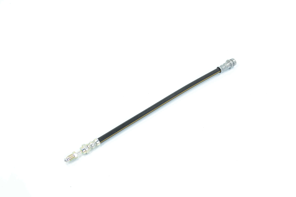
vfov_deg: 31.9
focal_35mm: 42
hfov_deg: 46.4
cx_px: 148
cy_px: 98
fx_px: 345
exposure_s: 1/25
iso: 100
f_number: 7.1
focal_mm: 28
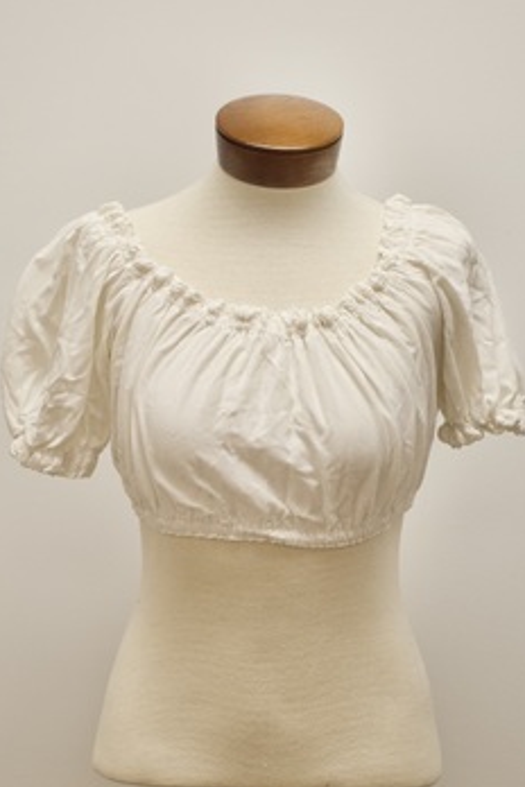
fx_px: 2209
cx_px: 262
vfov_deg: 20.2
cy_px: 464
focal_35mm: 101
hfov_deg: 13.6
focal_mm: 52
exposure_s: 1/125
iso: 1600
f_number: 8
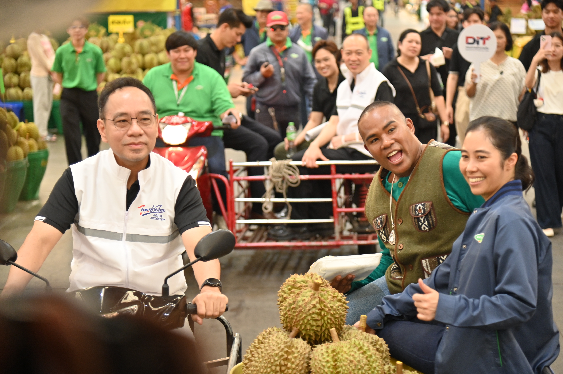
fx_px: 1438
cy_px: 187
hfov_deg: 22.2
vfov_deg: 14.8
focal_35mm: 92
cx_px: 282
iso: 2000
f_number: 4
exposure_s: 1/100
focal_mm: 92
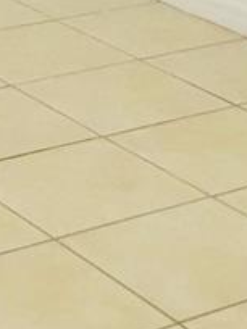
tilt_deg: -11.4
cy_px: -169
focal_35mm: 171
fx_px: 1627
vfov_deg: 11.1
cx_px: 89
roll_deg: -0.5
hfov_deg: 8.7
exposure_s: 1/30
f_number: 2.2
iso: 40
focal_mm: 4.15
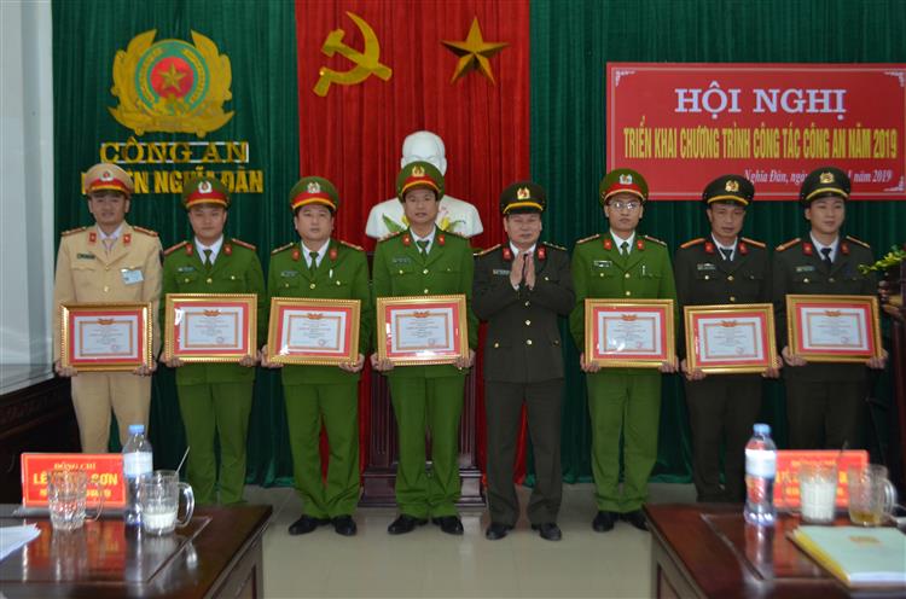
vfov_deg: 34.0
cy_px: 300
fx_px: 979
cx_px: 453
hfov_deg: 49.7
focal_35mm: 39
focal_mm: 26
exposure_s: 1/60
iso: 500
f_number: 4.2
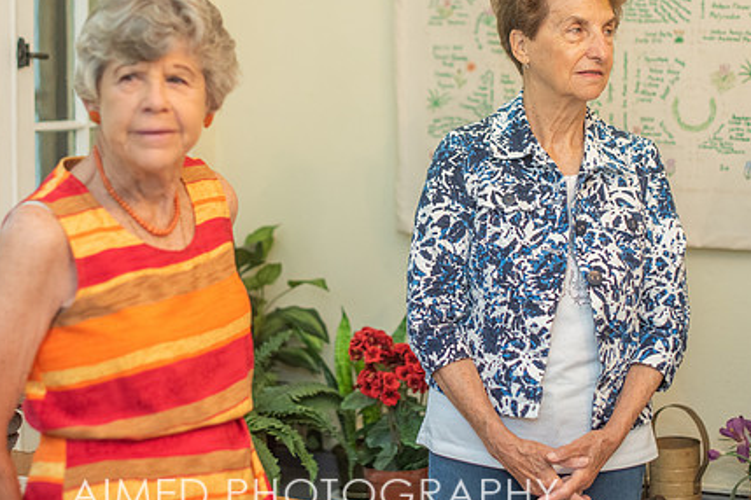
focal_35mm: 74
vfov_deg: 18.4
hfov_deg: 27.3
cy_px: 164
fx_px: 1544
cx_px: 332
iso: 1000
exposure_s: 1/250
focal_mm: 50
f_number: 2
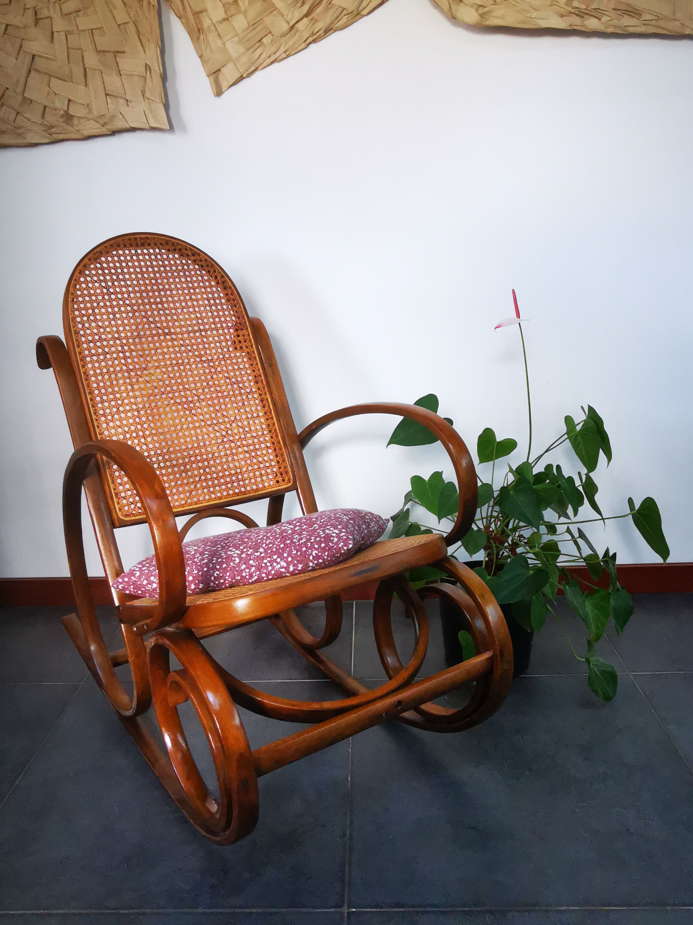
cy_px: 462
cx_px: 346
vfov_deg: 65.3
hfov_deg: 51.4
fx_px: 721
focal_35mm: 27
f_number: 2.2
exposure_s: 1/33.3
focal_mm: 2.26
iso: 250
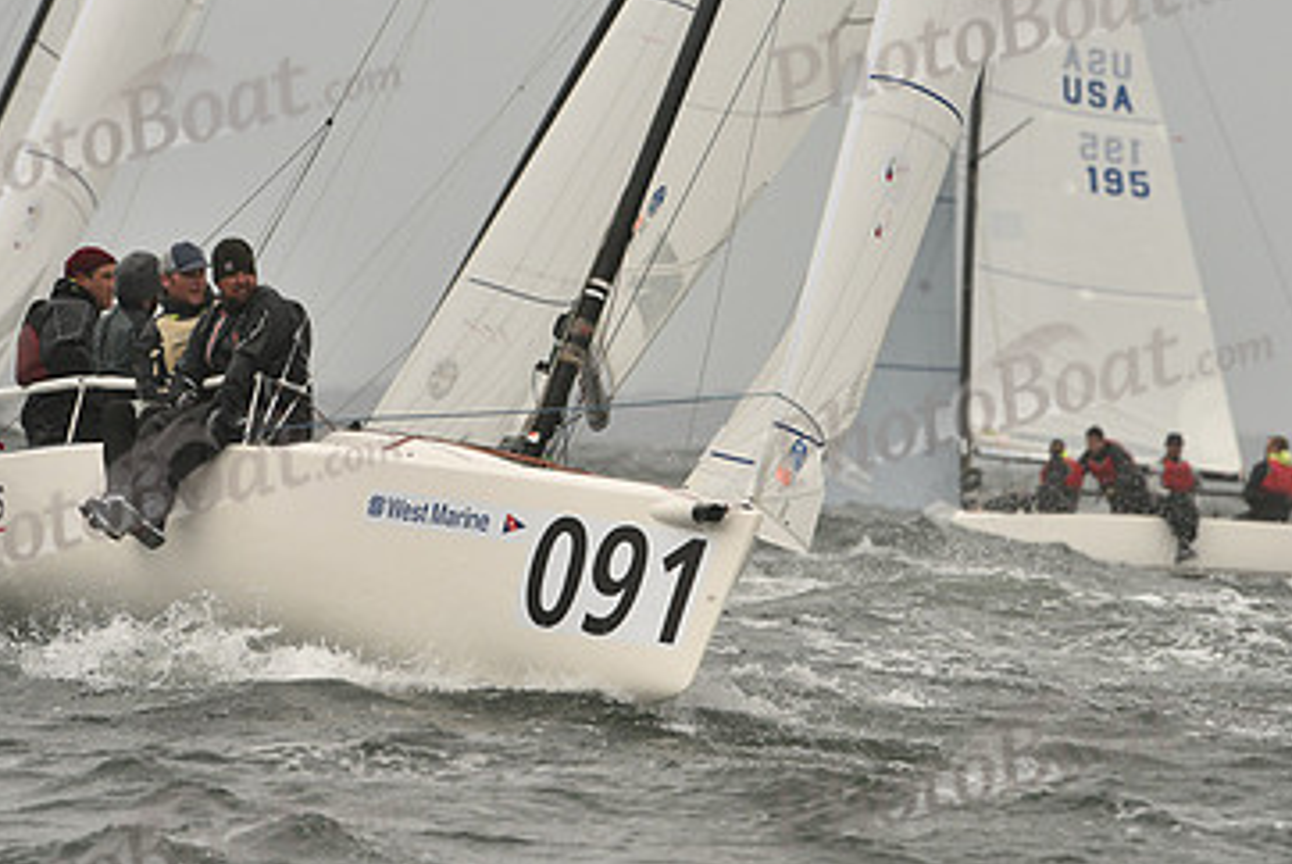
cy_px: 262
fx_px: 21837
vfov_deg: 2.3
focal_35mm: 608
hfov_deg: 3.4
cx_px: 589
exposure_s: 1/1250
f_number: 7.1
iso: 400
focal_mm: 380
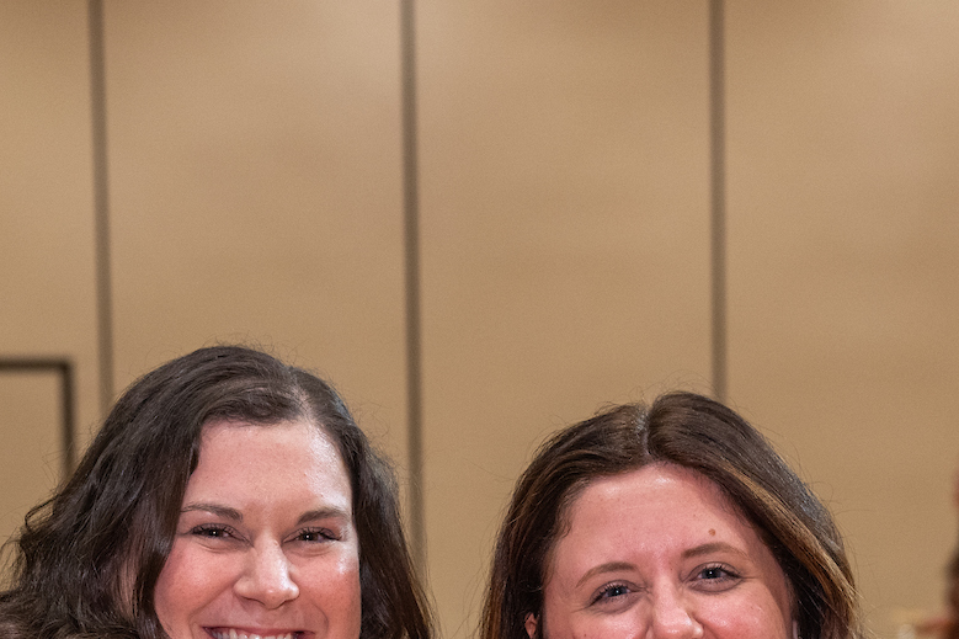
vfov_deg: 8.9
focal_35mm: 151
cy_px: 895
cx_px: 507
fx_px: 4021
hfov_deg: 13.6
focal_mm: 49
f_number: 3.5
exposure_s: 1/125
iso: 800
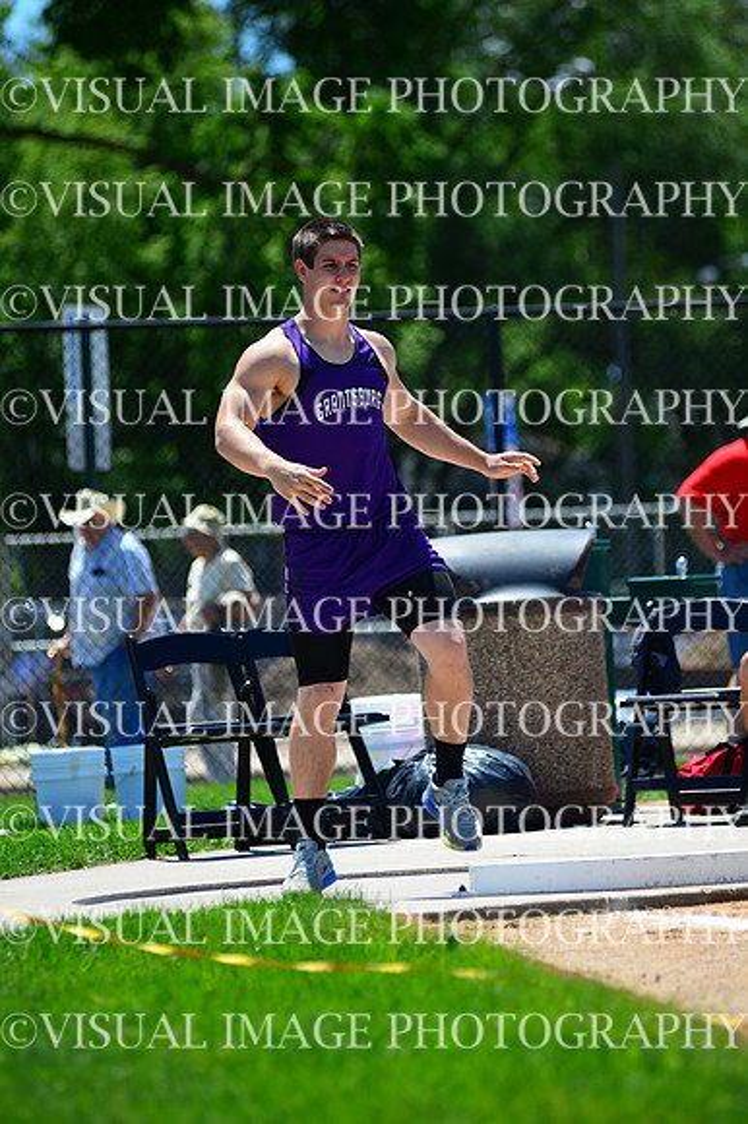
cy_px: 562
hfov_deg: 6.9
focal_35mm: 200
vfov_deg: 10.3
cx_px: 374
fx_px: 6240
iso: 320
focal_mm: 200
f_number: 4
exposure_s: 1/2500
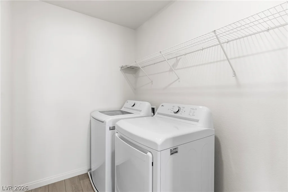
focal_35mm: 17
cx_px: 144
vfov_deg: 70.5
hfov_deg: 93.3
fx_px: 136
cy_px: 96
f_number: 8
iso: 500
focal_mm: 17
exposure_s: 1/8
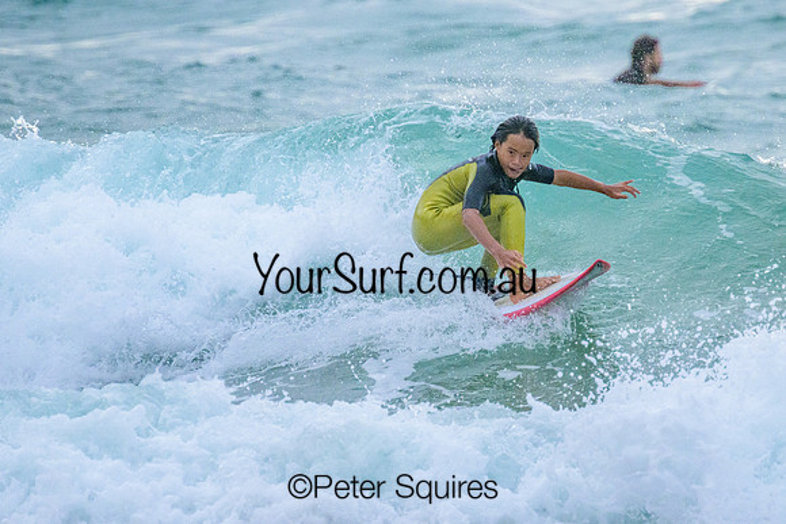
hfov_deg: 1.9
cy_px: 255
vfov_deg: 1.3
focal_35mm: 1101
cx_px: 478
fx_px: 24035
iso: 3200
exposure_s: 1/2000
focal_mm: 800
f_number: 11
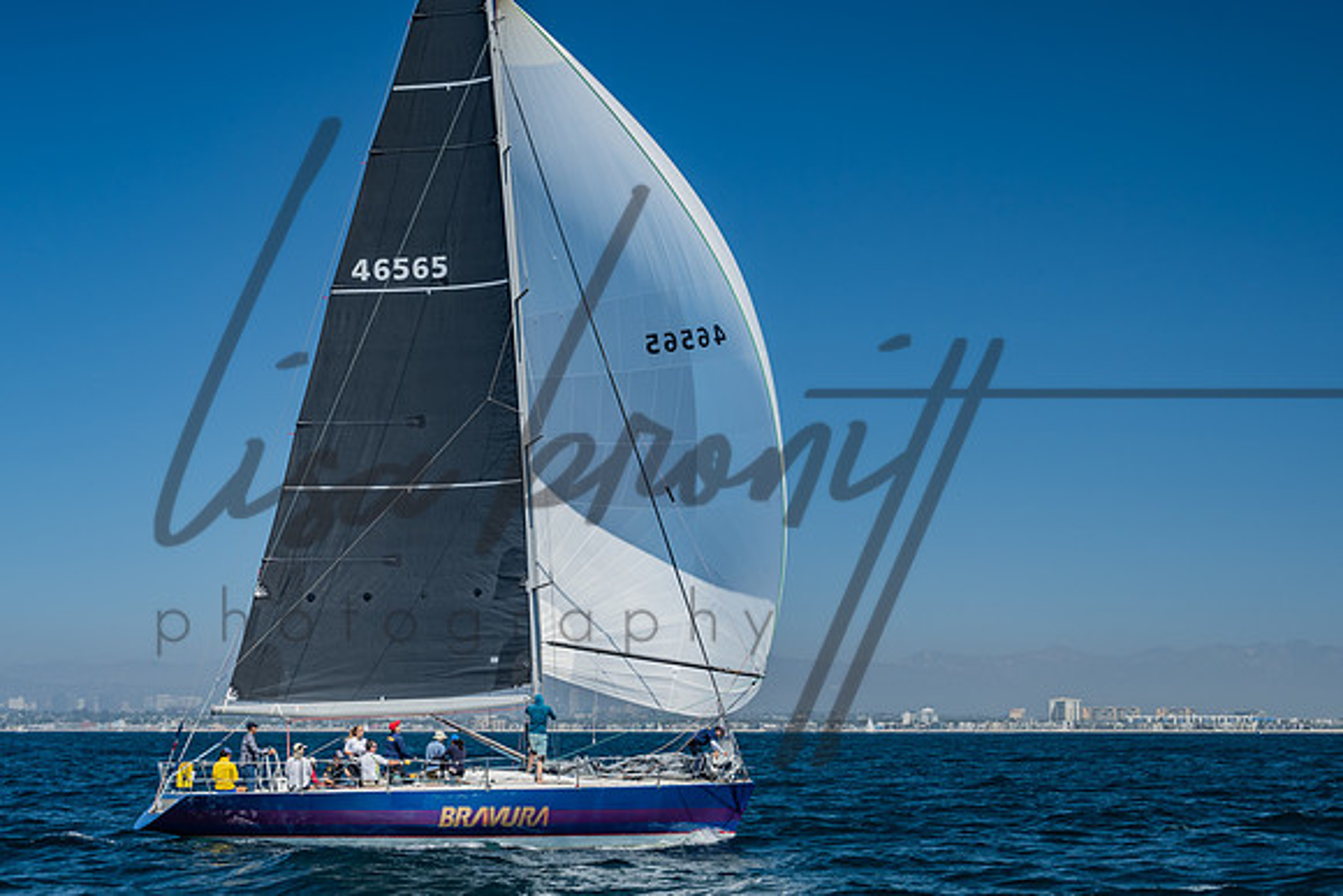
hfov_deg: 31.8
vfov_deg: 21.5
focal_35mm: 63
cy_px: 554
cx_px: 636
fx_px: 2355
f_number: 6.3
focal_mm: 51
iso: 160
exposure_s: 1/400
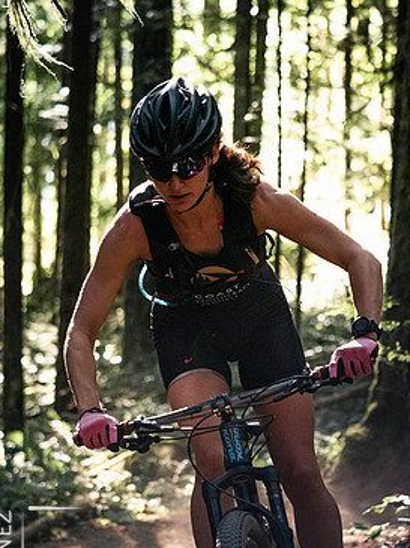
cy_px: 330
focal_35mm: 153
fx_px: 2420
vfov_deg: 12.9
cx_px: 199
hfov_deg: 9.7
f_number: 2.8
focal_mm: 62
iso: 3200
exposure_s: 1/800
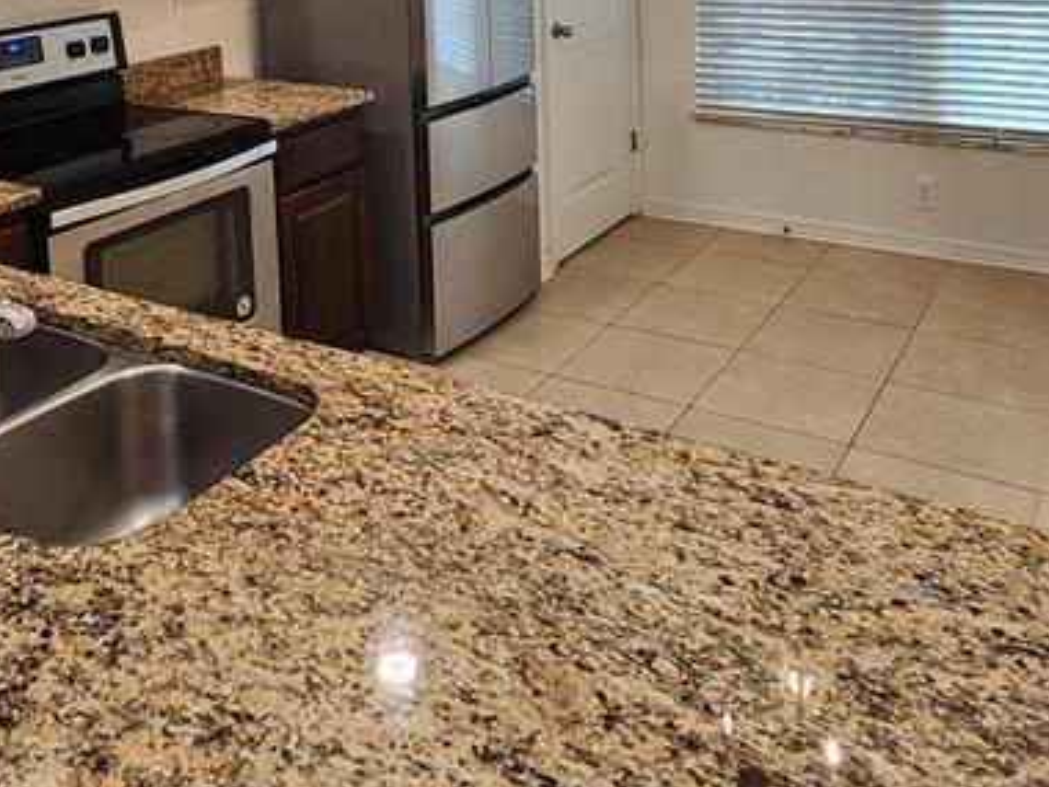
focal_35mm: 35
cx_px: 409
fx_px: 1061
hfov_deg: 52.2
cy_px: -50
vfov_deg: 35.6
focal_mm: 2.2
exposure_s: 1/60
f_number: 2.2
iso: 200
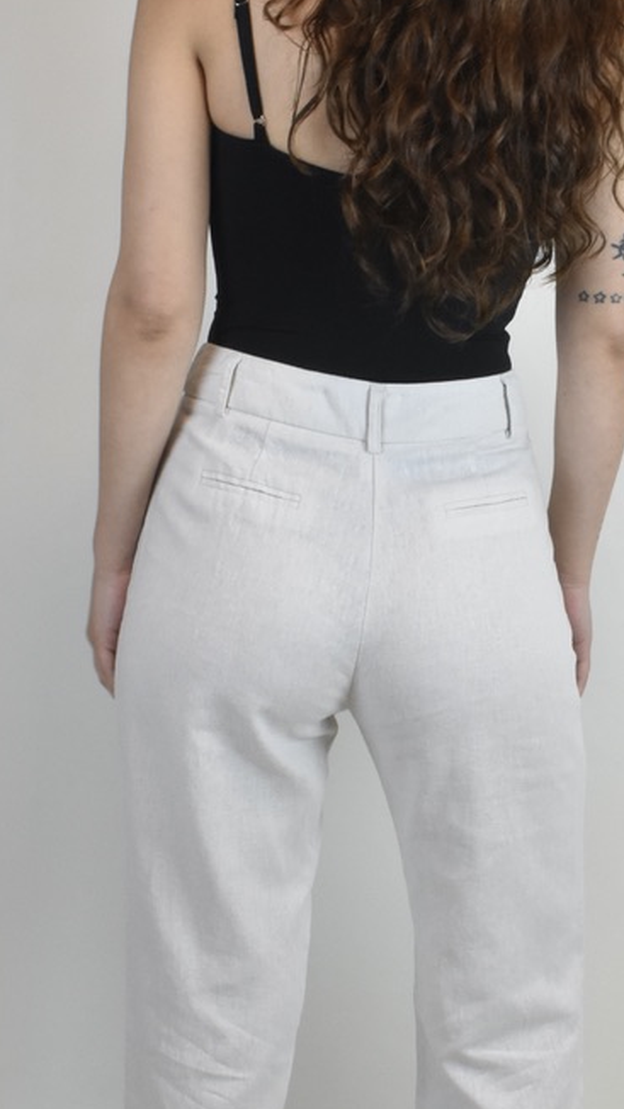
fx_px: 1999
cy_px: 667
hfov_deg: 17.7
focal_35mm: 68
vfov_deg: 30.9
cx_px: 328
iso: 1600
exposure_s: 1/40
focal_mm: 26
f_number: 18
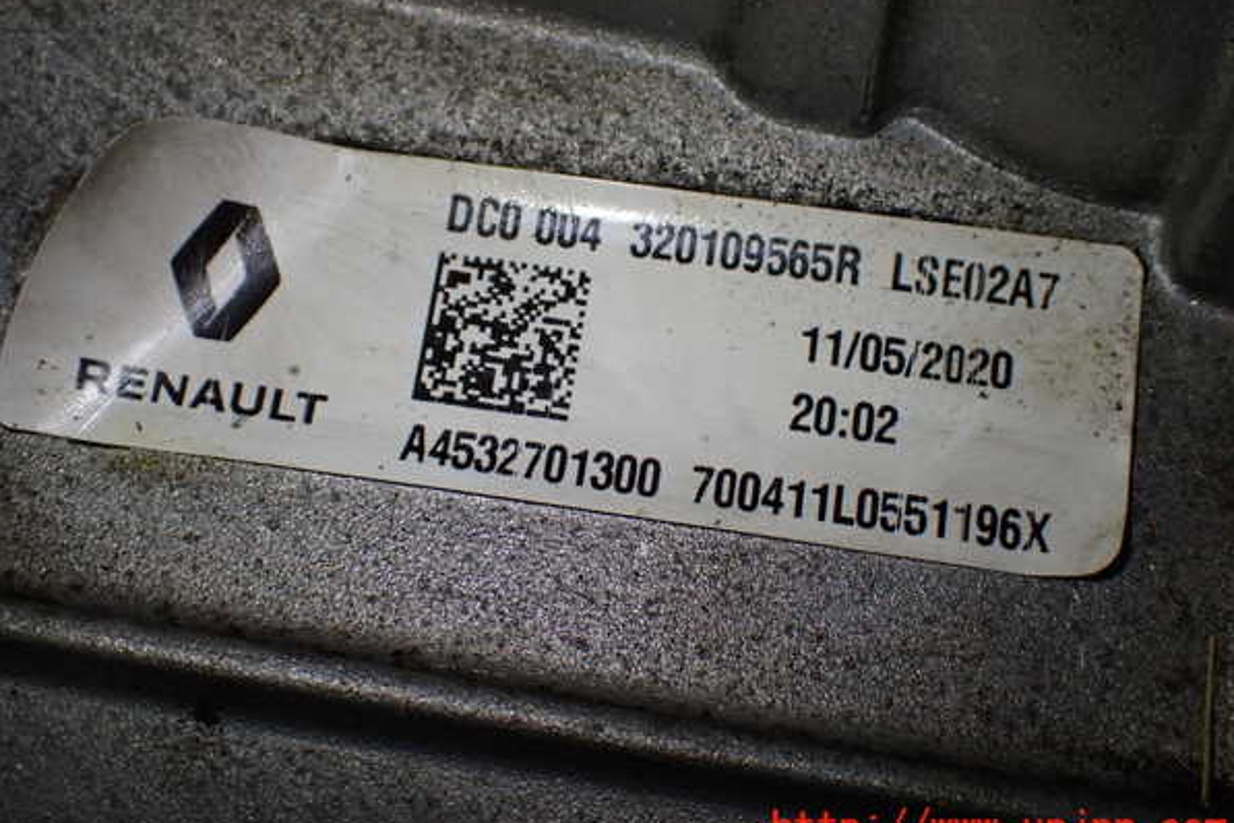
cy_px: 391
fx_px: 1577
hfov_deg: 42.7
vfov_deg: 29.2
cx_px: 618
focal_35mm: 46
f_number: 2.9
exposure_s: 1/160
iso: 250
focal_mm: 7.84
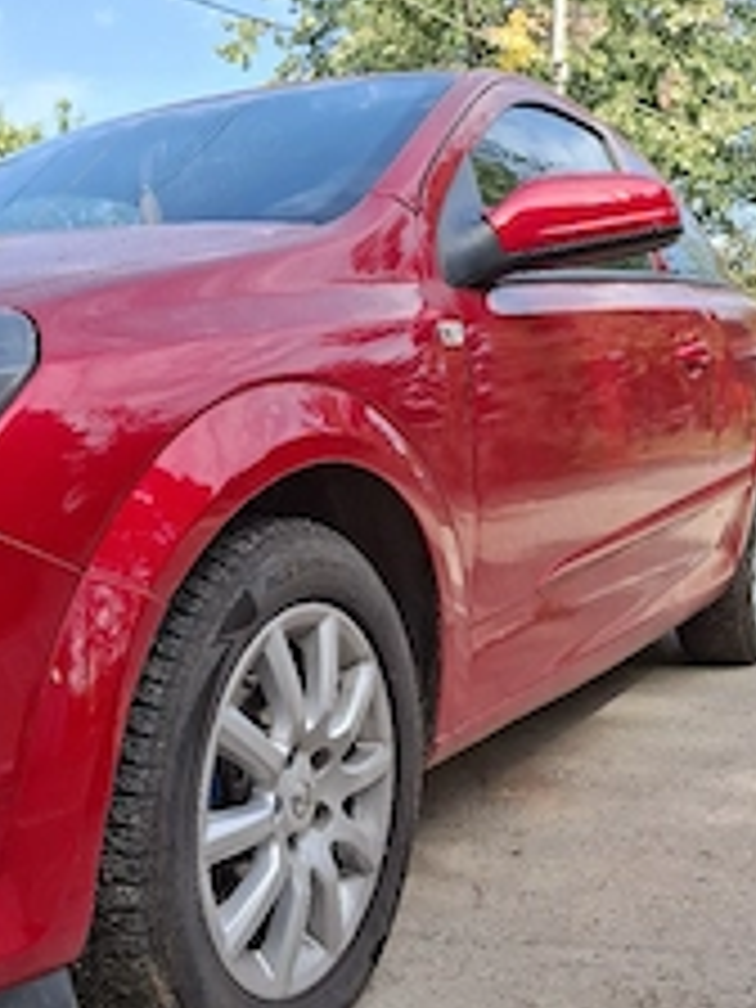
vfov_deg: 45.4
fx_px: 1194
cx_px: 230
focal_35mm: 41
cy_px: 630
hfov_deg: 34.7
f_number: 1.8
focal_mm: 5.54
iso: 50
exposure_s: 1/909
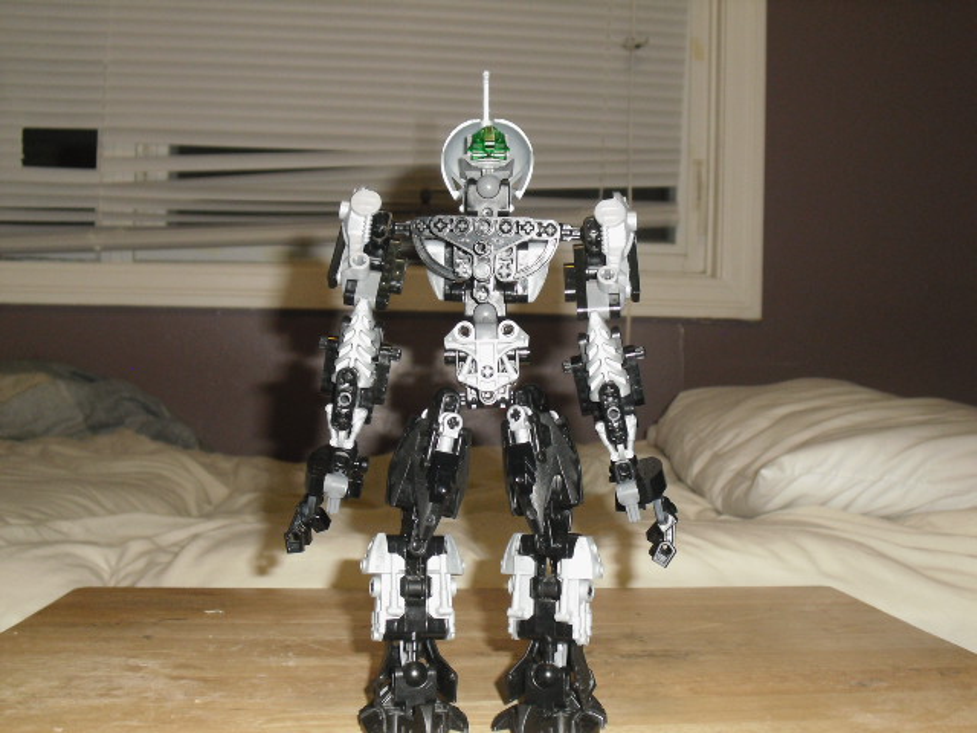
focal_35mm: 43
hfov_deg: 43.9
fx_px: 1214
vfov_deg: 33.6
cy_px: 366
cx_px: 488
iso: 400
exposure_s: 1/60
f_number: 3.4
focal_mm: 7.7
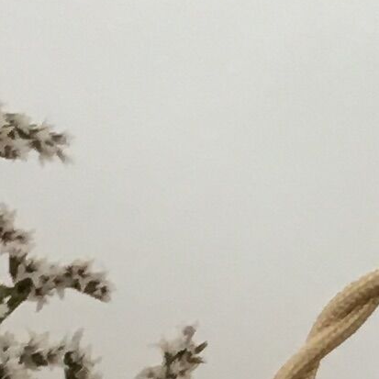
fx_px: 3097
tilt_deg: -16.3
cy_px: 465
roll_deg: -0.2
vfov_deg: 6.9
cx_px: 542
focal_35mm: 250
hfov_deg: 6.9
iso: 40
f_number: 2.2
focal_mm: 4.15
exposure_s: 1/33
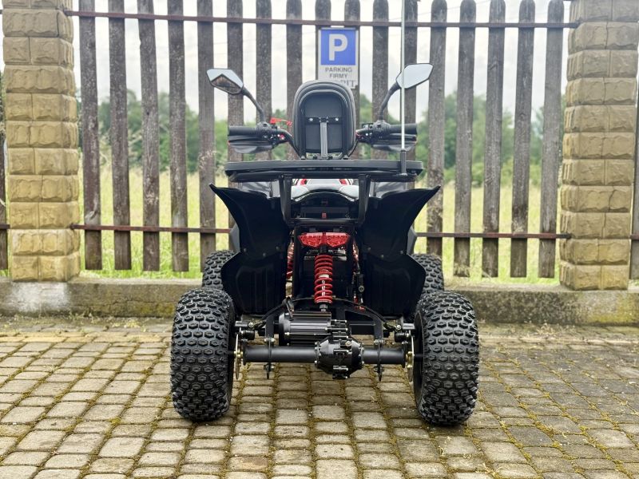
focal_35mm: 48
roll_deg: -0.5
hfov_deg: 39.7
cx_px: 320
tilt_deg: -6.3
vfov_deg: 30.3
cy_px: 240
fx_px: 886
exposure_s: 1/1013
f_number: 1.78
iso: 80
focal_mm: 6.76
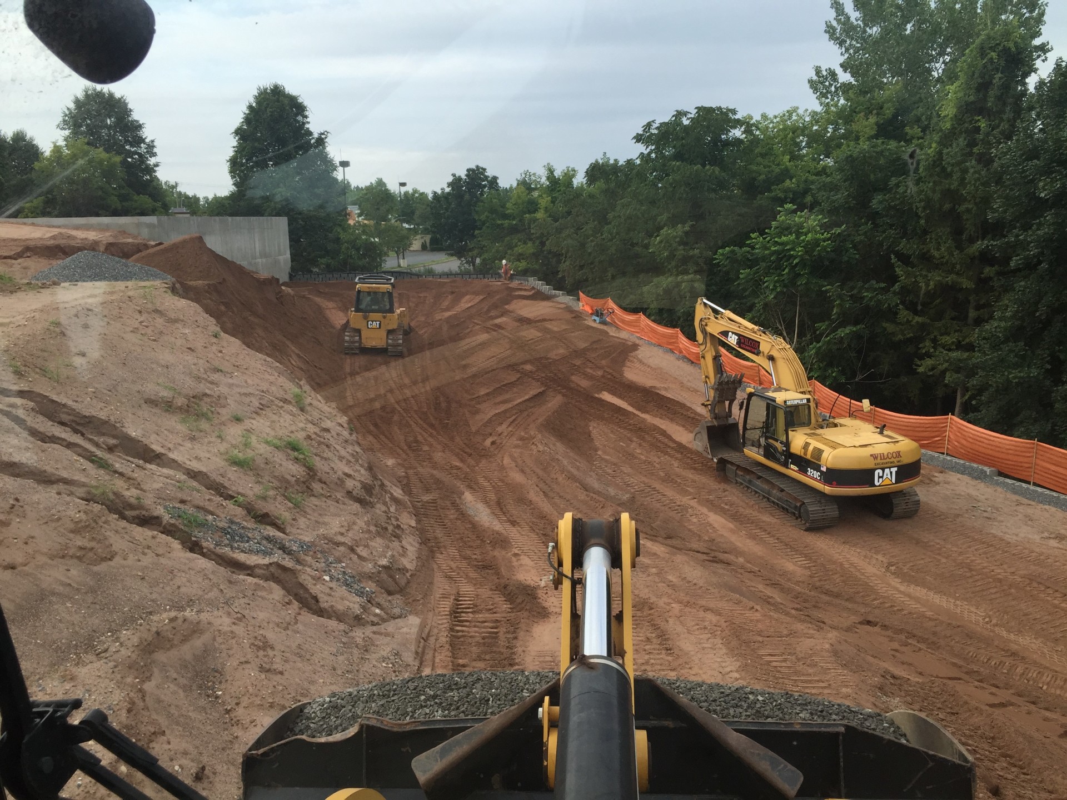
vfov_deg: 48.2
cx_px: 534
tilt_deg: -11.5
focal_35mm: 29
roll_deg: +0.4
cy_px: 400
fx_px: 894
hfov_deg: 61.7
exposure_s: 1/942
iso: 32
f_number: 2.2
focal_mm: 4.15
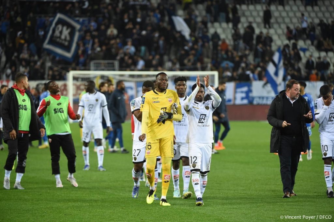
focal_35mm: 240
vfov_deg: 5.7
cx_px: 167
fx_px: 2226
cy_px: 111
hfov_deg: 8.6
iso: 3200
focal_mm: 240
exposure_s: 1/800
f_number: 4
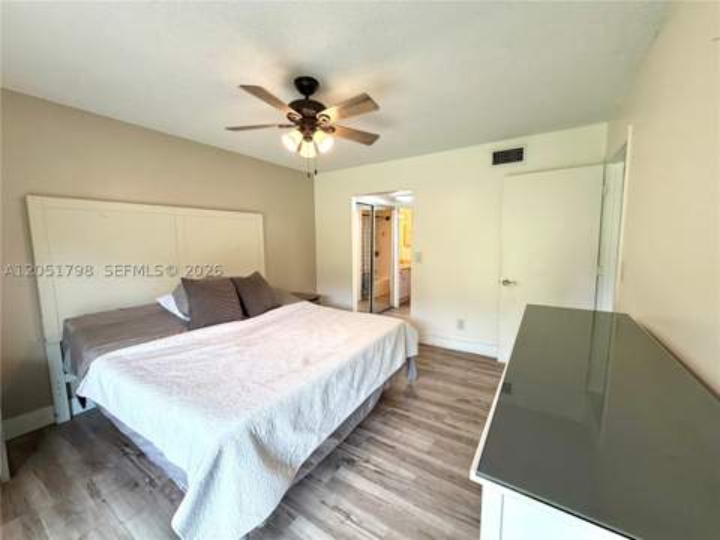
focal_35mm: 14
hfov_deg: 102.1
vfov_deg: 85.7
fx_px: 291
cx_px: 360
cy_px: 270
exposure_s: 1/120
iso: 160
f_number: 2.2
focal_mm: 2.22
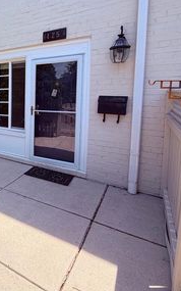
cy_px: 108
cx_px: -34
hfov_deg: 37.0
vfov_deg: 69.2
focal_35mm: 26
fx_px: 205
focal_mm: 2.22
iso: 40
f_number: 2.2
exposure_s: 1/770
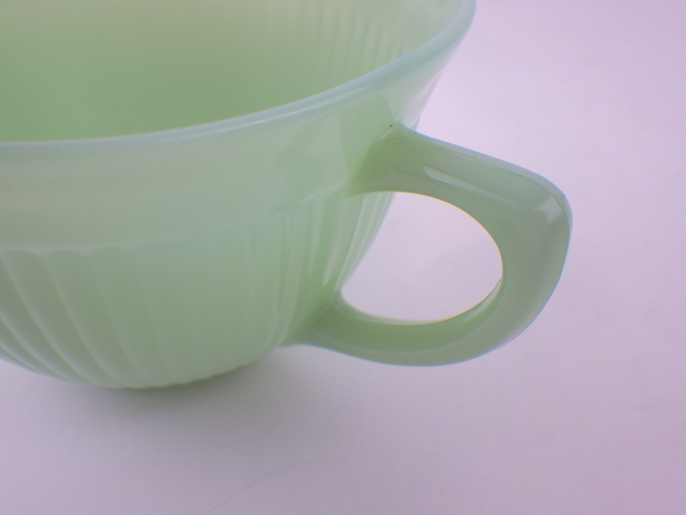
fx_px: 674
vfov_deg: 41.8
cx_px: 343
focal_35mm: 34
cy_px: 258
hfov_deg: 54.0
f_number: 3.8
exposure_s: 1/60
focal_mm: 6.1
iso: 125
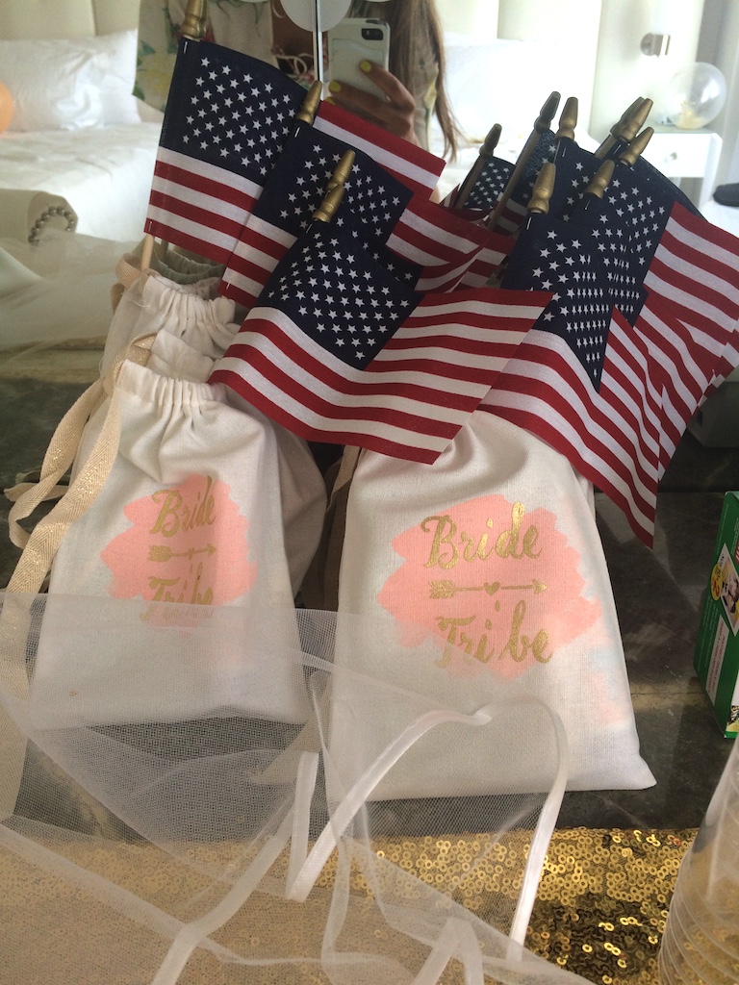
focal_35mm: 29
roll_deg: +1.0
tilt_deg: -28.7
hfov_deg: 48.2
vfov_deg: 61.7
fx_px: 825
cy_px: 492
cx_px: 370
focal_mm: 4.15
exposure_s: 1/50
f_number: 2.2
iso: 40
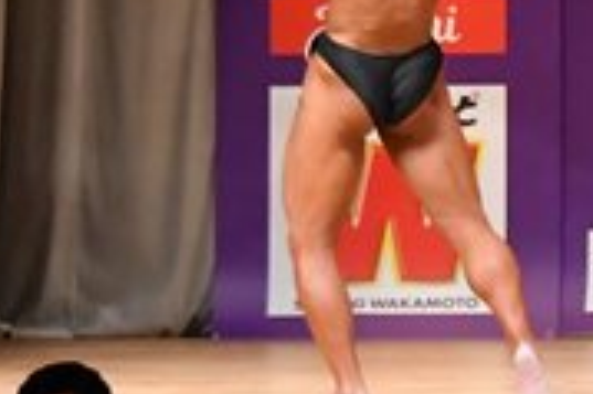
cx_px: 1145
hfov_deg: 3.7
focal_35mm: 549
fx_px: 9035
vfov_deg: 2.5
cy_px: -63
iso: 6400
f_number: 5.6
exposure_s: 1/400
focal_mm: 85
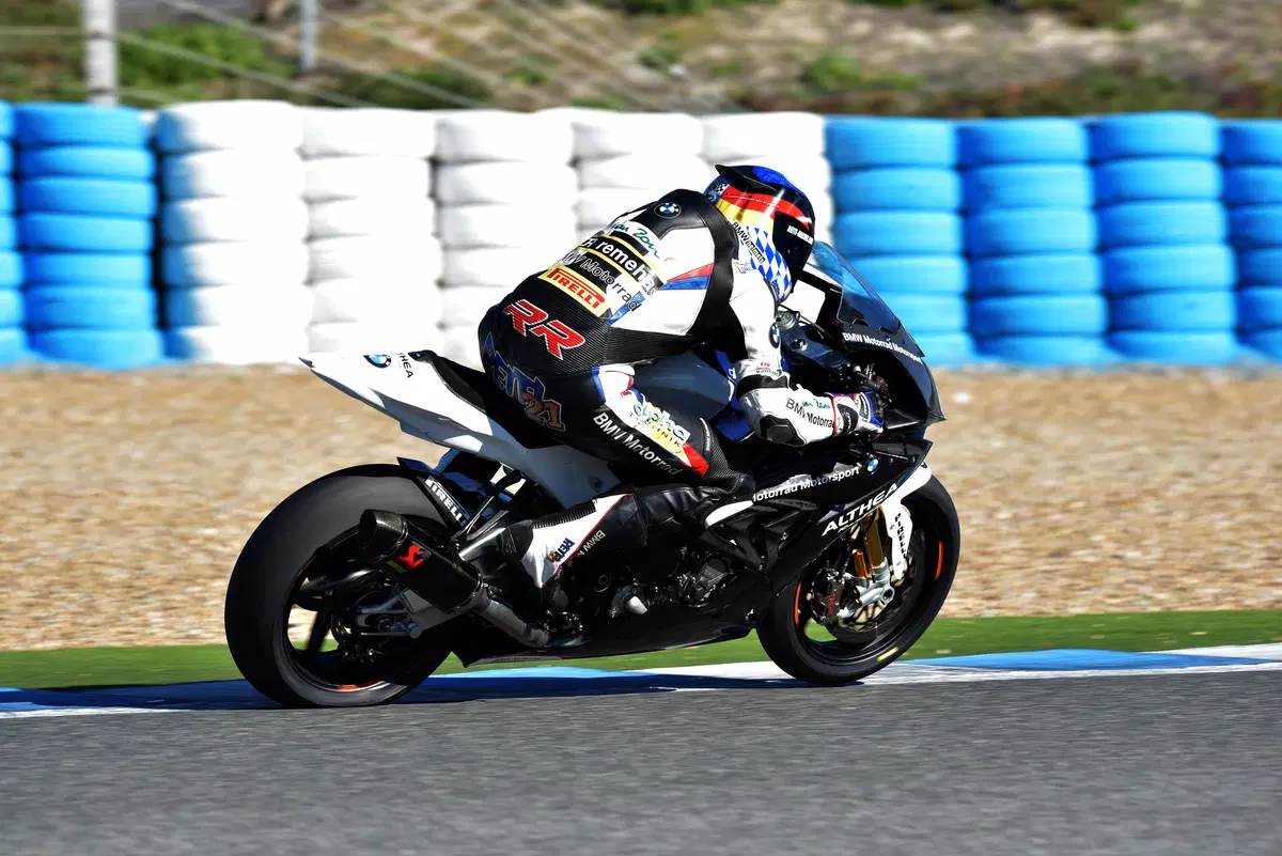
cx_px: 641
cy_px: 428
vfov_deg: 4.6
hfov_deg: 6.9
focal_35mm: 300
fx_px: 10687
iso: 400
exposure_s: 1/1000
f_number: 9
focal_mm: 300
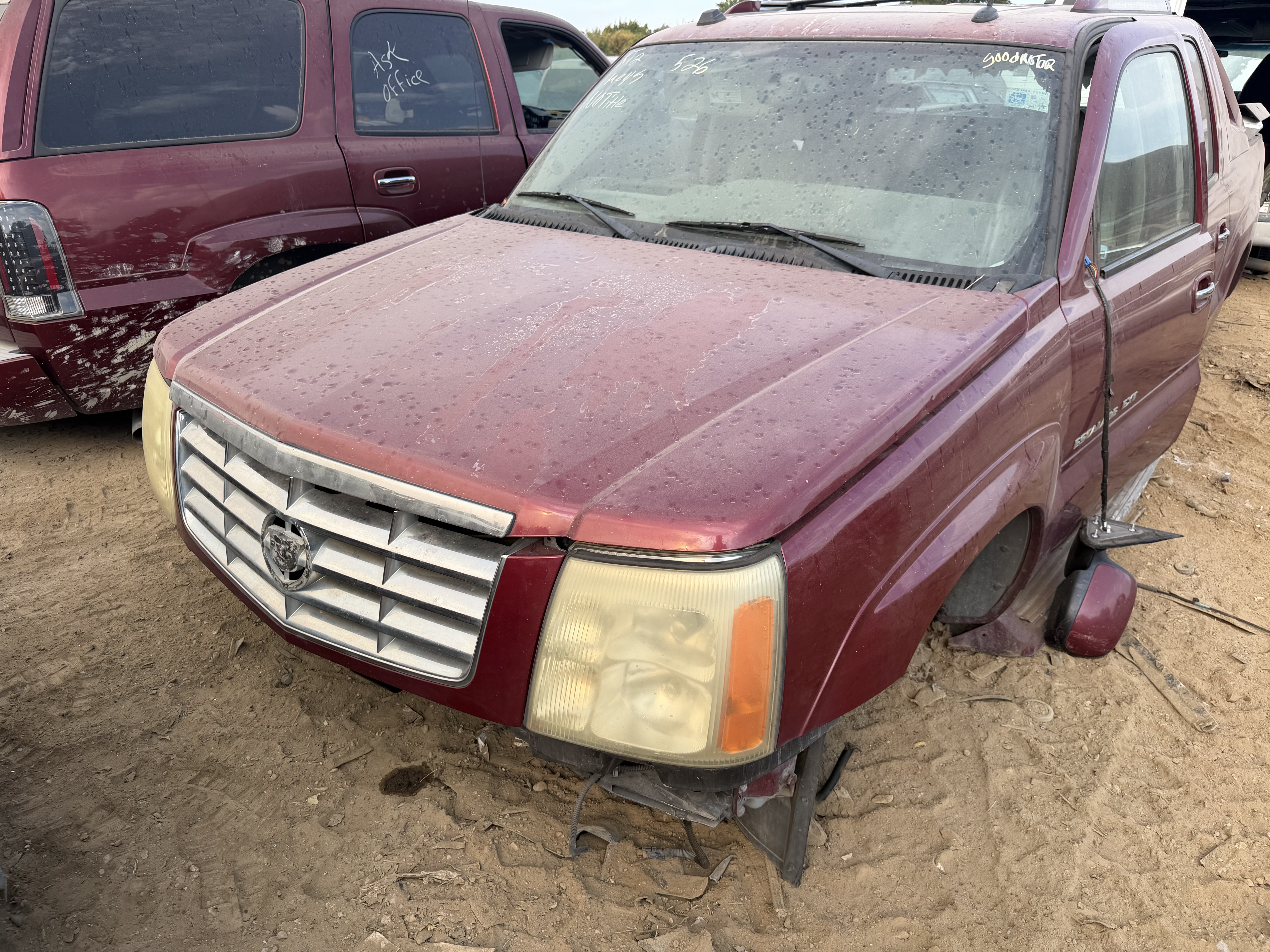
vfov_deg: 56.8
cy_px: 476
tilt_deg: -23.6
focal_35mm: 24
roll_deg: -2.3
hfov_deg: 71.6
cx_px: 635
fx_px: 881
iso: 80
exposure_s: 1/1230
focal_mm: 6.76
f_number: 1.78
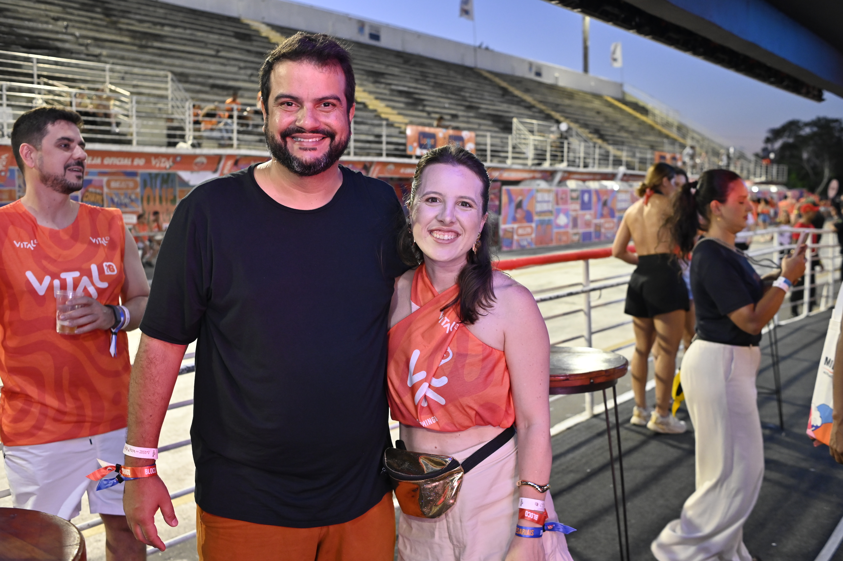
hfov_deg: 54.4
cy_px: 280
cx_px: 422
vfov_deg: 37.8
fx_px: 819
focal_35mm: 35
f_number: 4.5
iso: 2500
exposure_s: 1/125
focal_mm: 35
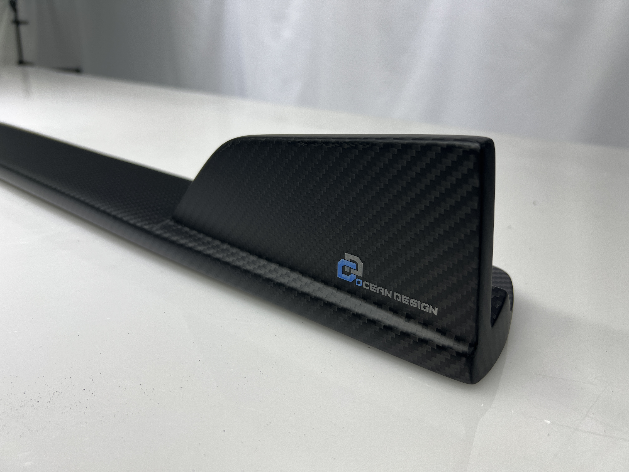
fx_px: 472
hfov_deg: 67.3
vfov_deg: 53.1
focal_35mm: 26
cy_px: 236
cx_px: 314
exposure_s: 1/128
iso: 32
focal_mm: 5.7
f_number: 1.5
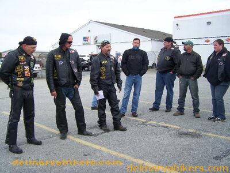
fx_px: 252
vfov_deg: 37.7
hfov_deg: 49.0
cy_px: 86
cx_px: 115
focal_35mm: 38
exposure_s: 1/320
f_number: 2.8
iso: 64
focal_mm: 6.3
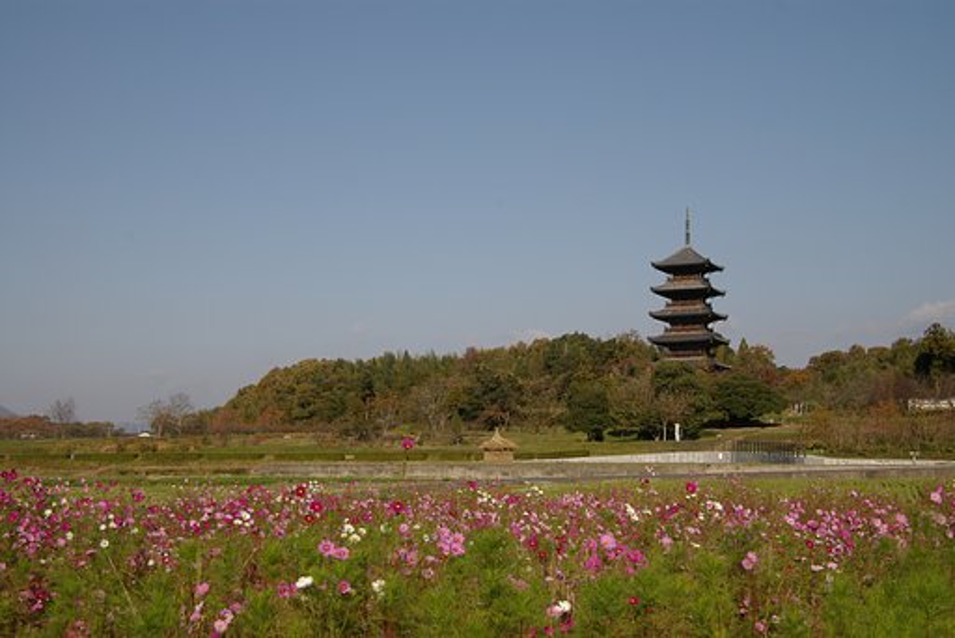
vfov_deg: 29.0
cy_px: 319
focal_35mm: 46
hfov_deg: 42.3
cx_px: 478
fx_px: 1234
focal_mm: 31
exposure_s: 1/750
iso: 200
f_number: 8
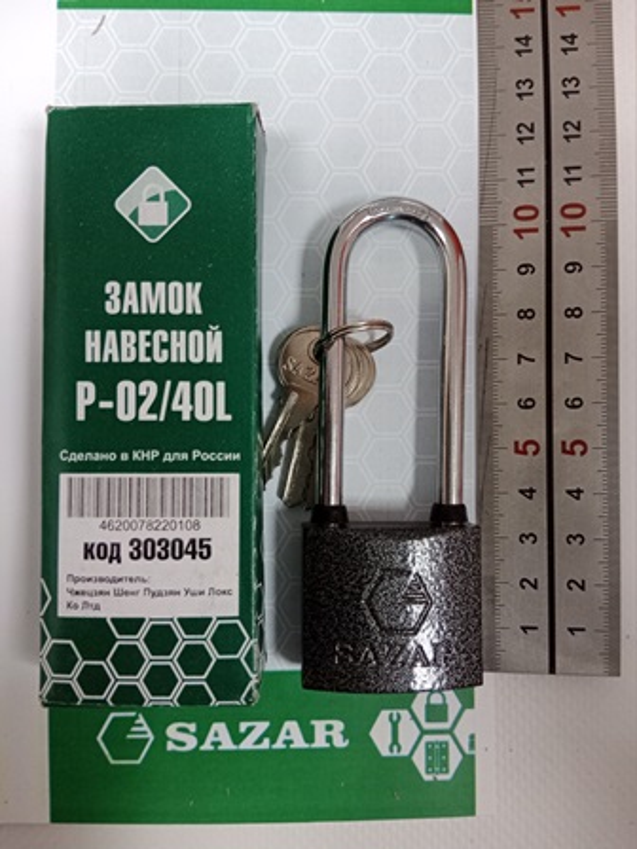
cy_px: 424
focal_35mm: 26
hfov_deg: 53.1
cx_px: 318
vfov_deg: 67.3
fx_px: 638
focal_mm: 3.96
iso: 1091
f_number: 1.8
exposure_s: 1/33.3
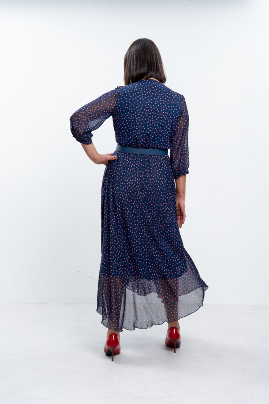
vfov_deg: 41.9
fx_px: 527
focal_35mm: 47
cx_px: 134
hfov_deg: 28.6
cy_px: 202
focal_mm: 47
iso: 100
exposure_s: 1/160
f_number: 8
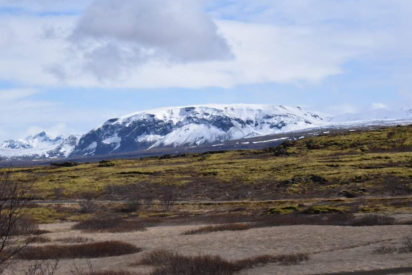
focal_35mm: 84
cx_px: 206
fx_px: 956
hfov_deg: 24.3
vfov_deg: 16.4
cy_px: 137
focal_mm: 55
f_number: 22
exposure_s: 1/4000
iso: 7200
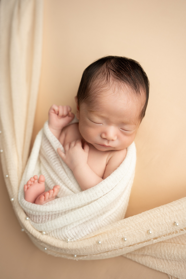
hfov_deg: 37.9
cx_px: 93
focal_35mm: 35
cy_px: 140
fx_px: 271
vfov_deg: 54.4
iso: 100
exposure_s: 1/160
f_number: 2.2
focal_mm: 35
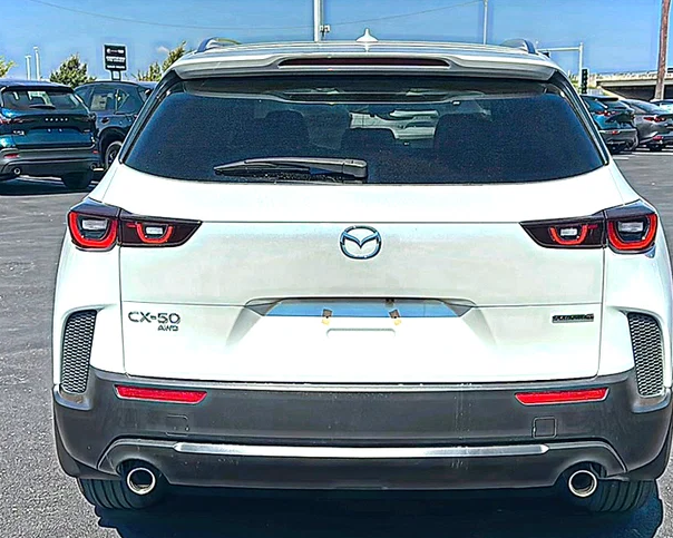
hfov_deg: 42.8
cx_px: 379
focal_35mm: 43
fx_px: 856
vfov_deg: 34.9
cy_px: 290
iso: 80
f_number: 1.78
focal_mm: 6.86
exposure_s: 1/8333
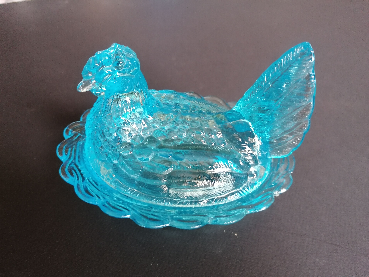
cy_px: 138
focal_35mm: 27
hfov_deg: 65.3
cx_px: 184
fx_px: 288
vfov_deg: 51.4
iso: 640
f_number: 1.8
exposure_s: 1/25
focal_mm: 4.75
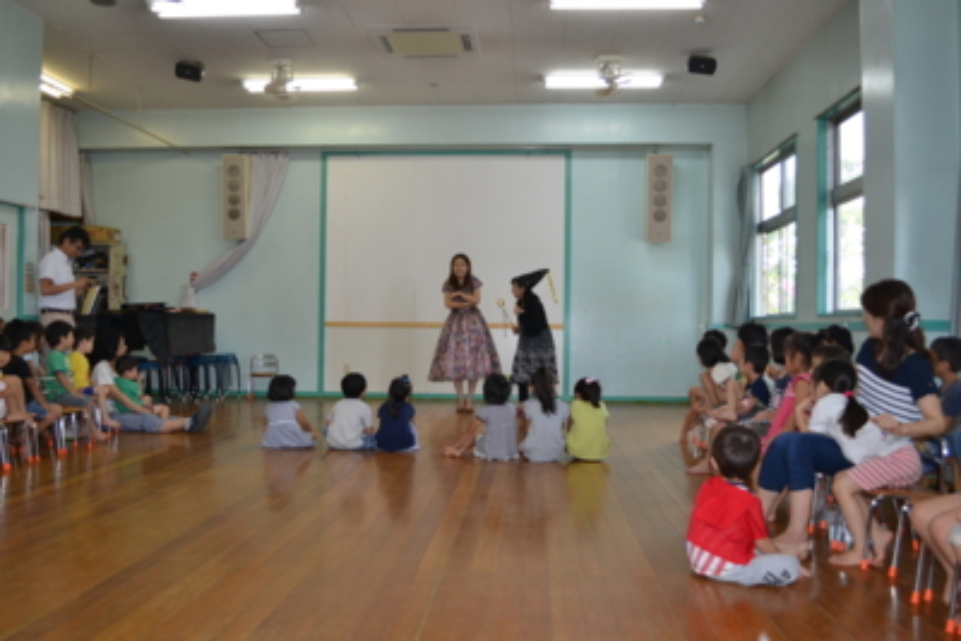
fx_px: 881
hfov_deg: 57.2
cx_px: 480
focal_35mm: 33
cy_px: 320
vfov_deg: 40.0
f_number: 4
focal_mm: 22
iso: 400
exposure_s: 1/100
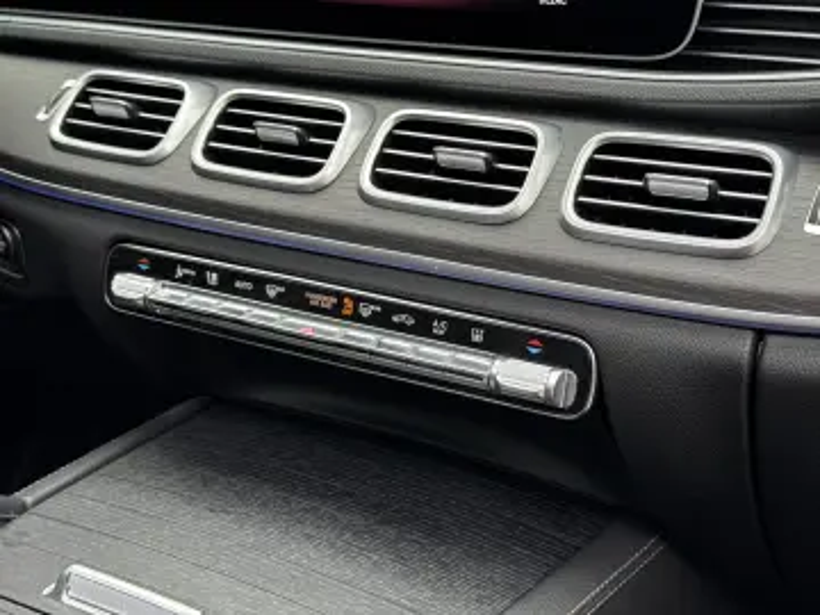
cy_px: 308
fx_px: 1137
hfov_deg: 39.7
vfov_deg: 30.3
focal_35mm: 48
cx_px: 410
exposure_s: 1/121
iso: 50
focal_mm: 6.76
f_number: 1.78
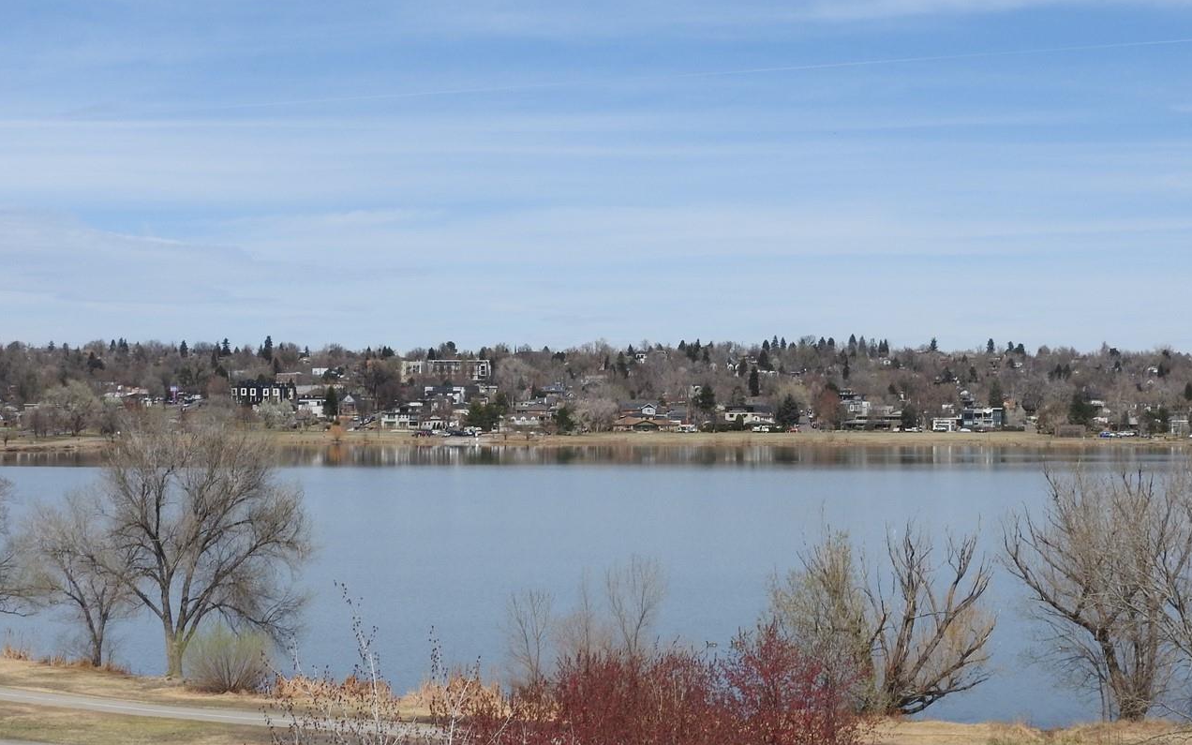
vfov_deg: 16.3
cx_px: 686
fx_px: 2599
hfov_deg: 25.8
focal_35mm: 80
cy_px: 409
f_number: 4.2
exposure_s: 1/1600
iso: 100
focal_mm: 10.7
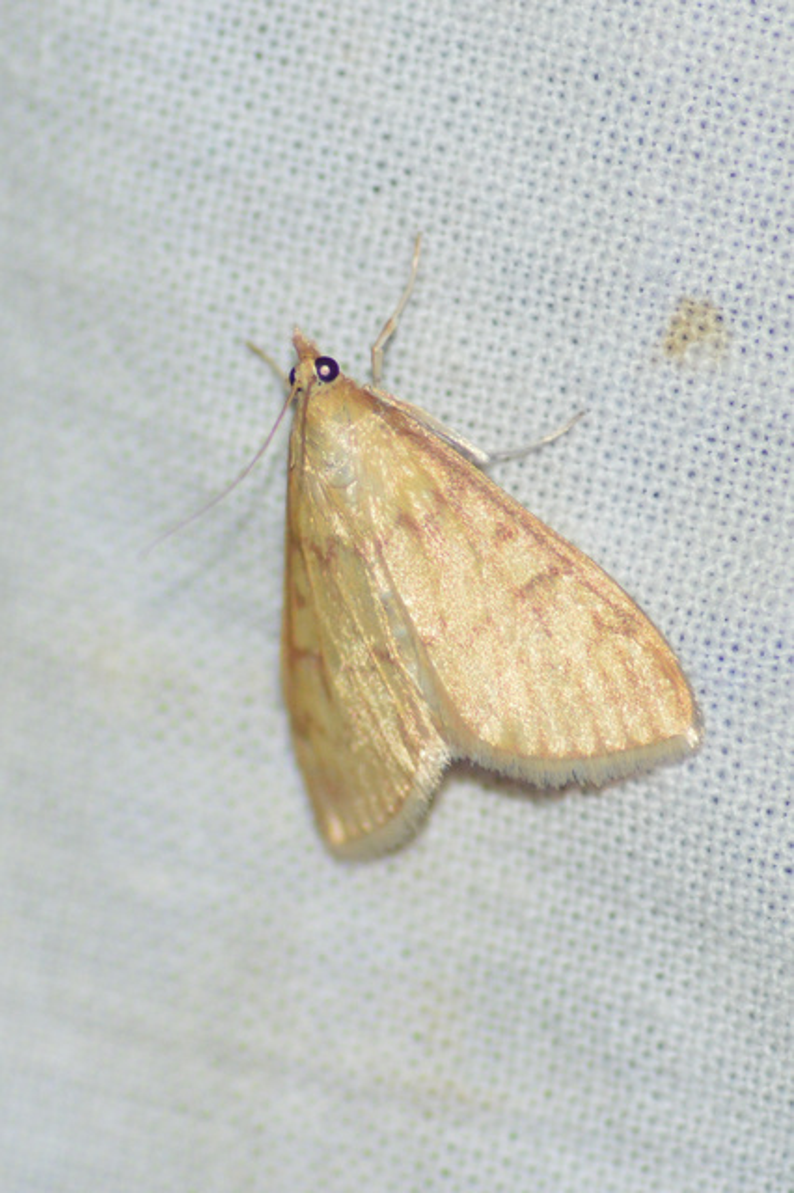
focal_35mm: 150
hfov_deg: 9.1
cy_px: 596
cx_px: 397
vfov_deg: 13.7
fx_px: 4967
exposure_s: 1/60
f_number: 3.5
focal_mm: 100
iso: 1000
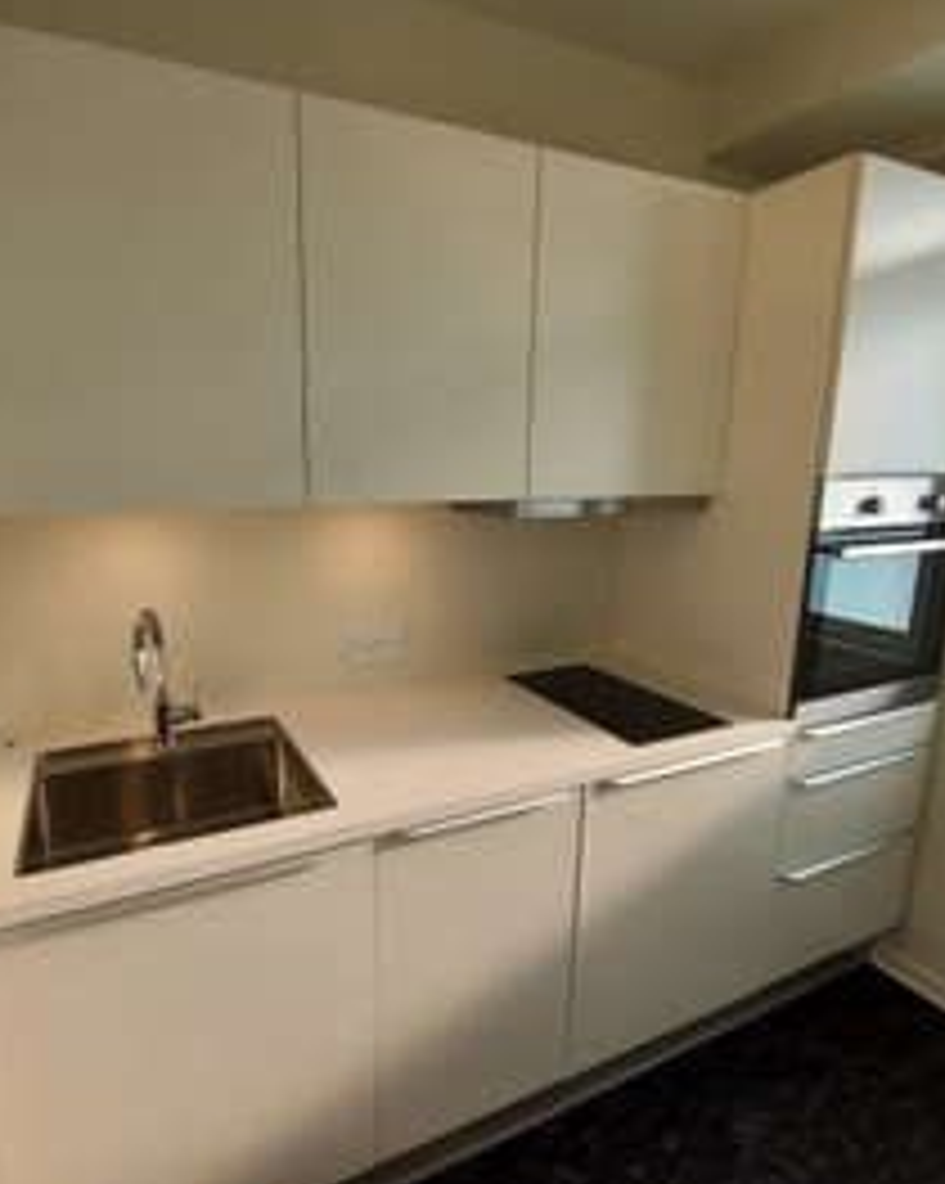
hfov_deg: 73.1
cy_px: 585
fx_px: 630
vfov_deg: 86.4
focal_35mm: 18
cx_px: 385
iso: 40
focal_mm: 1.42
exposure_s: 1/232
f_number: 2.2
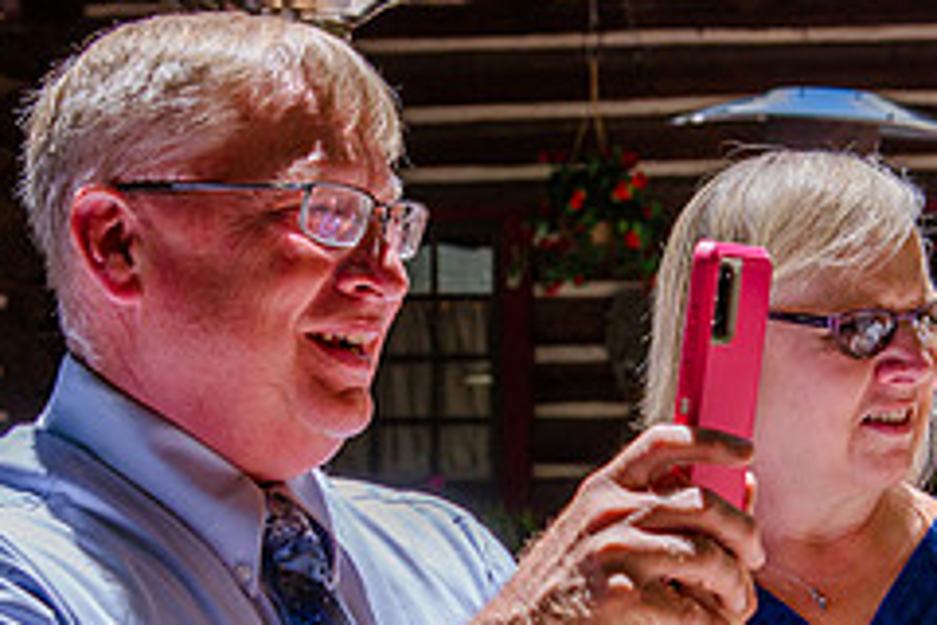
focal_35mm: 124
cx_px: 636
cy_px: 426
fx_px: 3227
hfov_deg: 16.5
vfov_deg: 11.0
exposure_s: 1/800
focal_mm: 50
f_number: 6.3
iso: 320
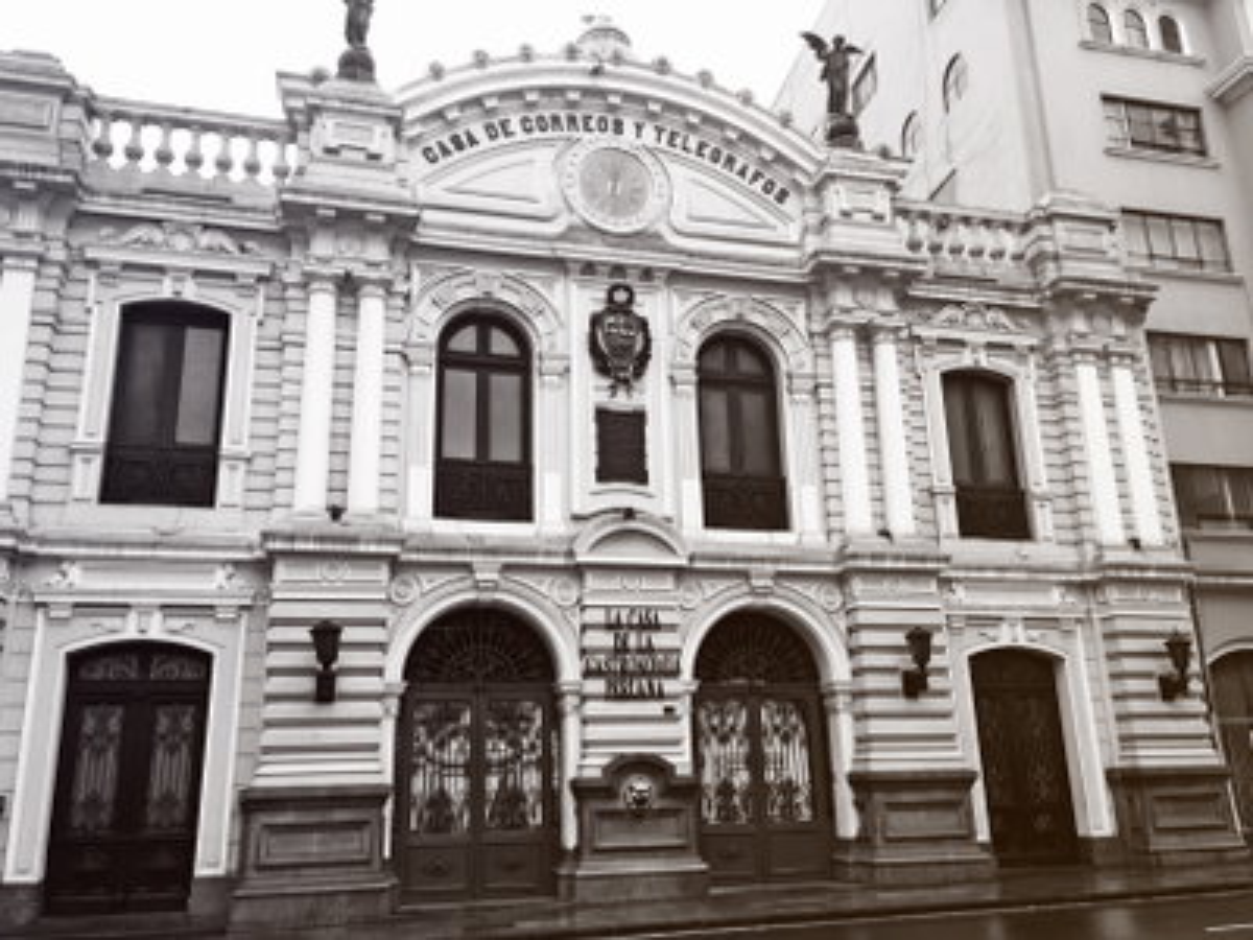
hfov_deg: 61.7
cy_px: 470
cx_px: 626
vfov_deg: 48.2
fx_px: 1050
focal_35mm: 29
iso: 32
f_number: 2.2
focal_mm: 4.15
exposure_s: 1/60
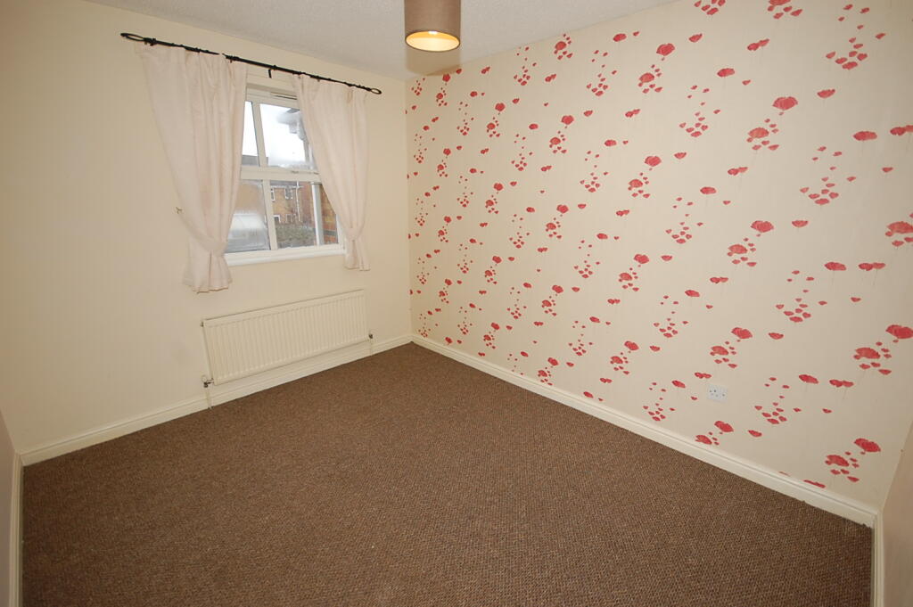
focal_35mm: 15
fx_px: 380
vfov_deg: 77.2
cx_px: 456
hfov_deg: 100.4
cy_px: 304
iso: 400
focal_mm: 10
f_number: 4
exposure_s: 1/60
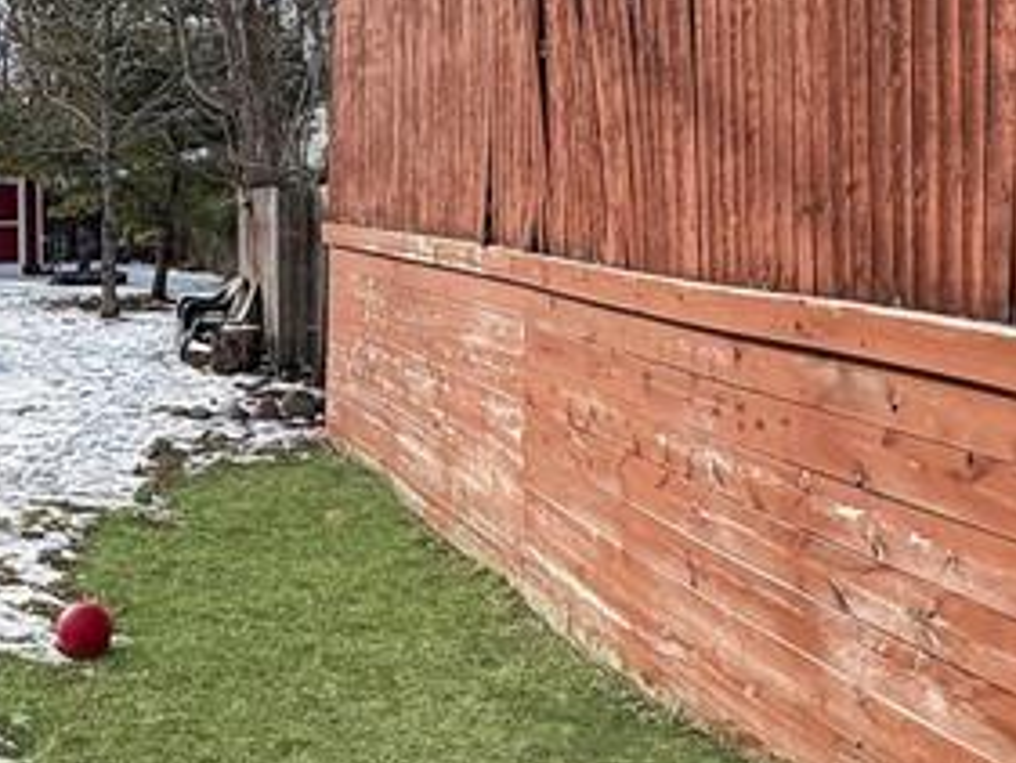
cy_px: 434
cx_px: 18
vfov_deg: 28.5
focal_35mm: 51
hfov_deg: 34.4
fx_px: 1498
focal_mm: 2.22
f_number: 2.2
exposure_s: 1/1880
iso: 64
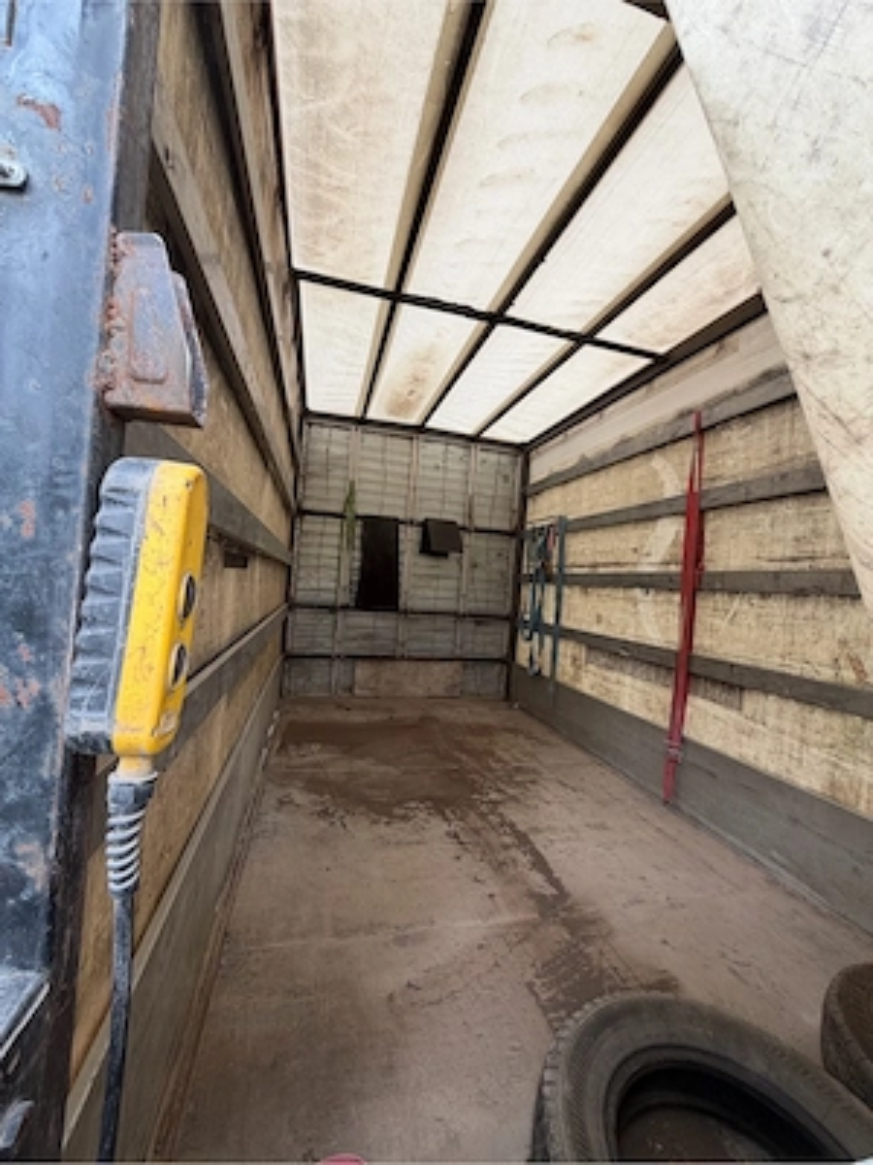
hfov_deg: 85.7
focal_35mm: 14
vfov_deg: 102.1
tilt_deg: -1.8
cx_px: 436
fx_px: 471
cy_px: 582
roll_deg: -2.6
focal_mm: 2.22
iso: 40
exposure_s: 1/121
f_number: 2.2
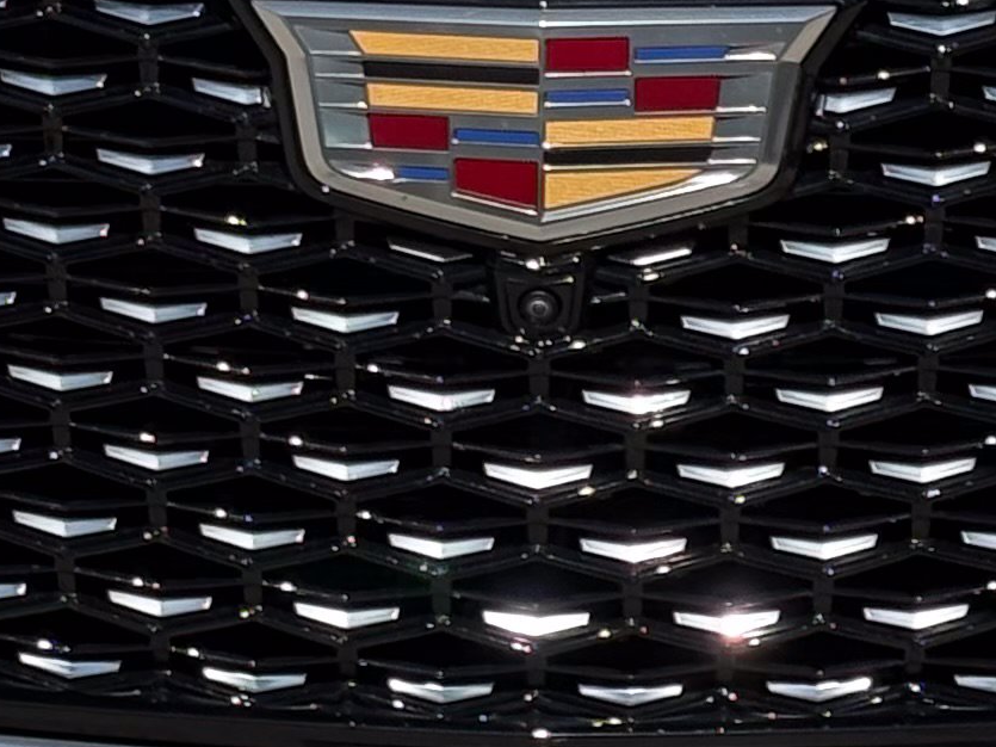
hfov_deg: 7.9
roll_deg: -1.6
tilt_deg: -6.3
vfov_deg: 5.9
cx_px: 501
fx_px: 7221
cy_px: 230
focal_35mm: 251
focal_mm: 5.96
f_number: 1.6
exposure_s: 1/4329
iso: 32
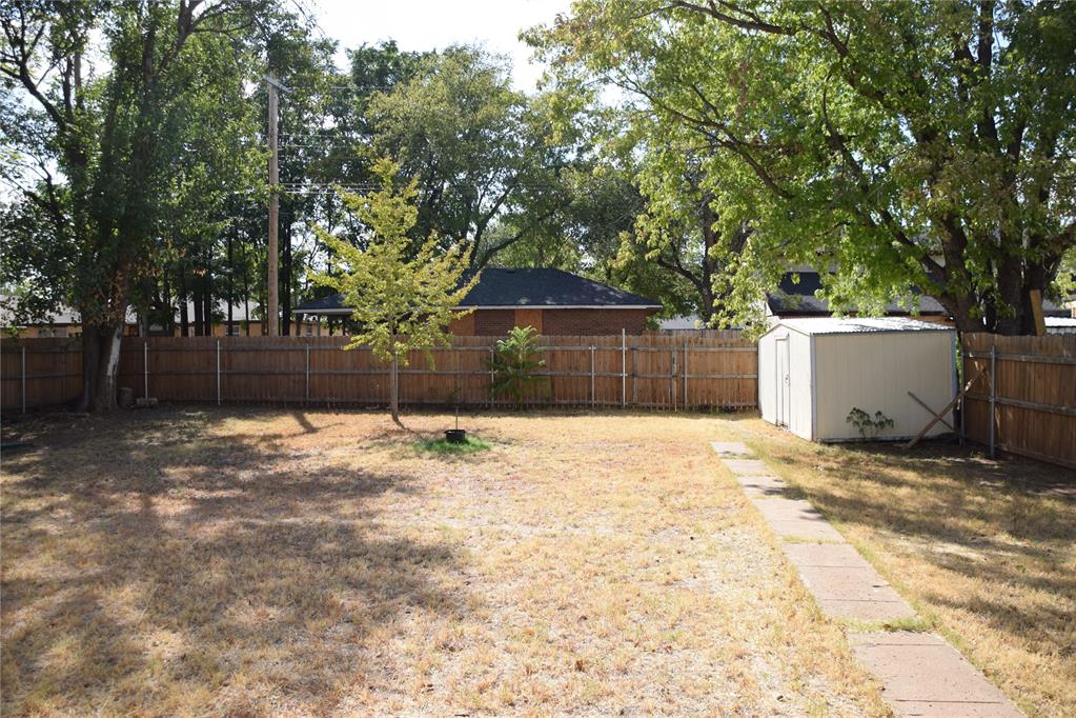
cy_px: 359
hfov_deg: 67.4
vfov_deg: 47.9
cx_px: 538
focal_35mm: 27
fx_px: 807
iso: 400
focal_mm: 18
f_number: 5.6
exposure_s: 1/1600
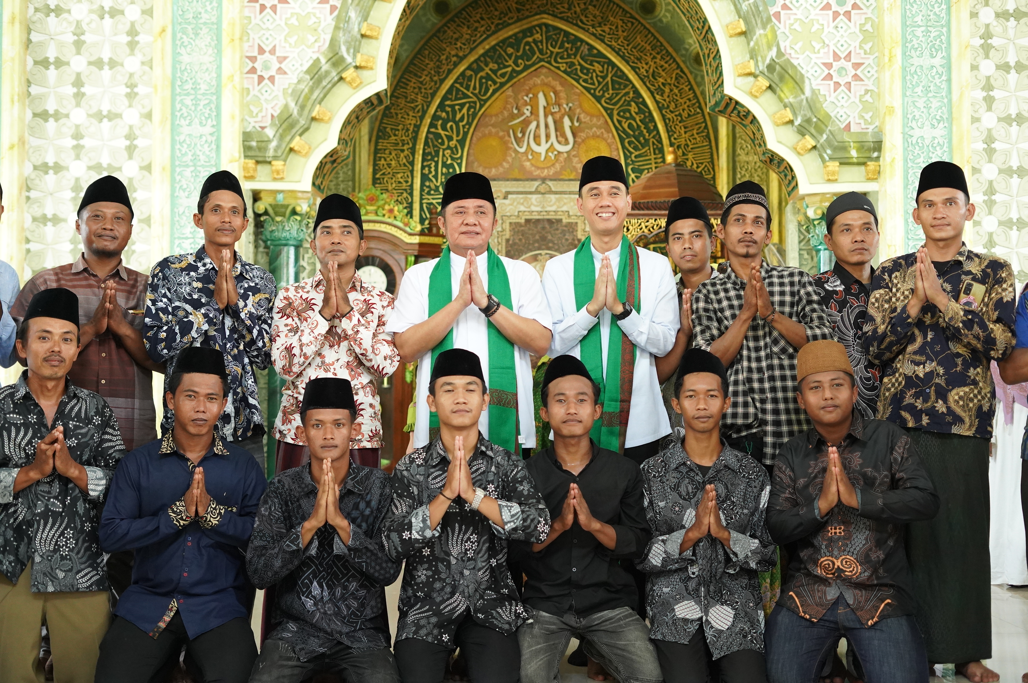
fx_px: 1426
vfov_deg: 26.9
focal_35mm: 50
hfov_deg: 39.6
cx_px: 514
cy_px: 342
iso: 6400
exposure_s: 1/320
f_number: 2.8
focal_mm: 50
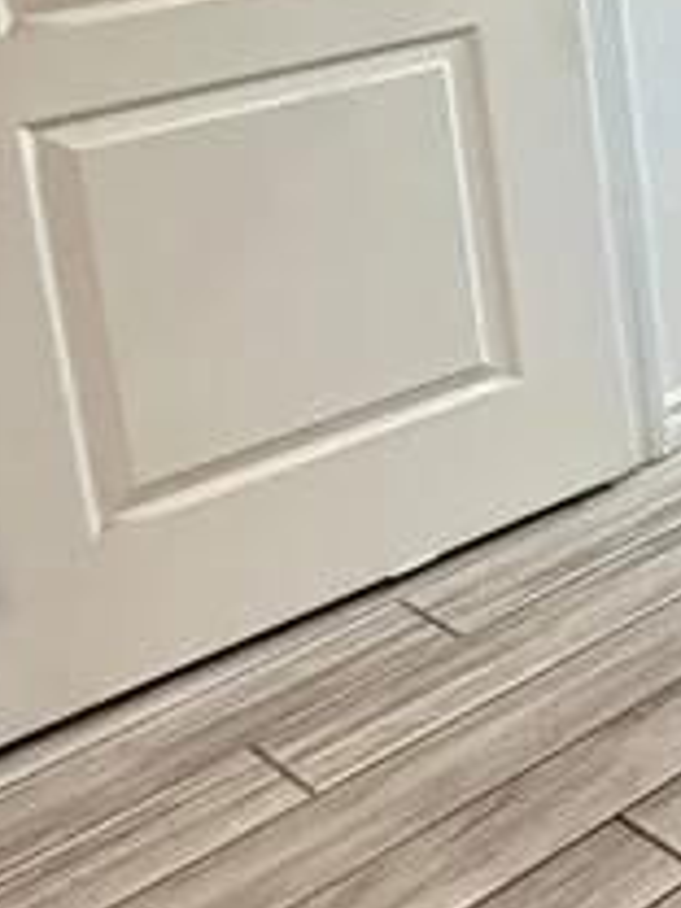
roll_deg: -1.1
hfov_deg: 14.3
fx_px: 1810
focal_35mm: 69
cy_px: -131
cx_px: 1641
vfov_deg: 25.7
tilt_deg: -11.3
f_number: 2.2
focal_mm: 2.22
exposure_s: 1/60
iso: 640
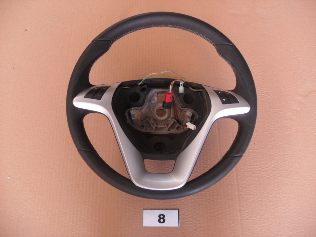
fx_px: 320
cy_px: 118
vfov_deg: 40.7
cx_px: 158
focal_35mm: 35
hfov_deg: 52.6
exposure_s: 1/10
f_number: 3
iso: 80
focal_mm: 6.3
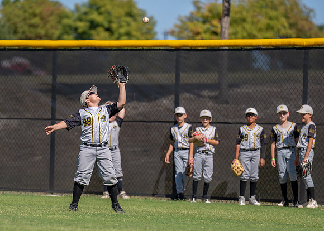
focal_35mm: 315
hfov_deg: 6.4
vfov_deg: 4.6
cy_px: 149
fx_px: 2896
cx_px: 106
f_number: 2.8
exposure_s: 1/2500
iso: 100
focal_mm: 200
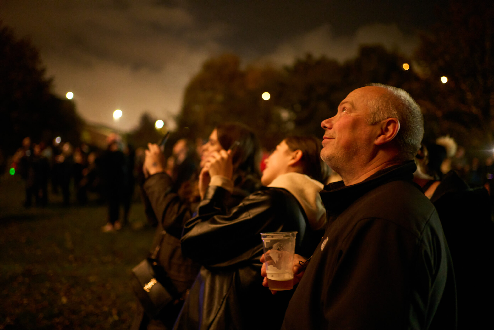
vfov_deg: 37.9
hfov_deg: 54.4
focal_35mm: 35
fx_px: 480
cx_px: 247
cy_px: 165
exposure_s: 1/40
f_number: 1.8
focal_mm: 35
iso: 5000
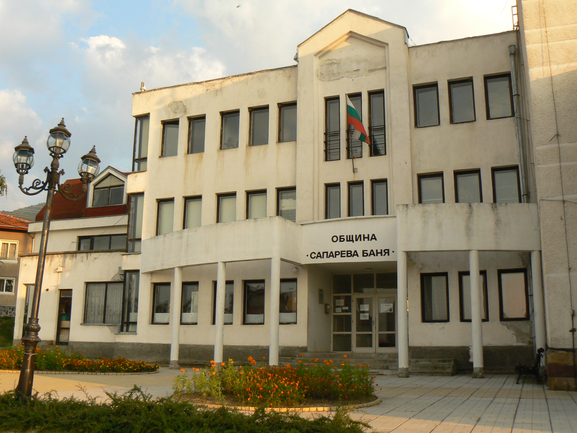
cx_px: 288
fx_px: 600
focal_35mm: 36
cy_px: 216
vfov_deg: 39.7
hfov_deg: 51.4
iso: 100
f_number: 8
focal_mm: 6
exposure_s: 1/100
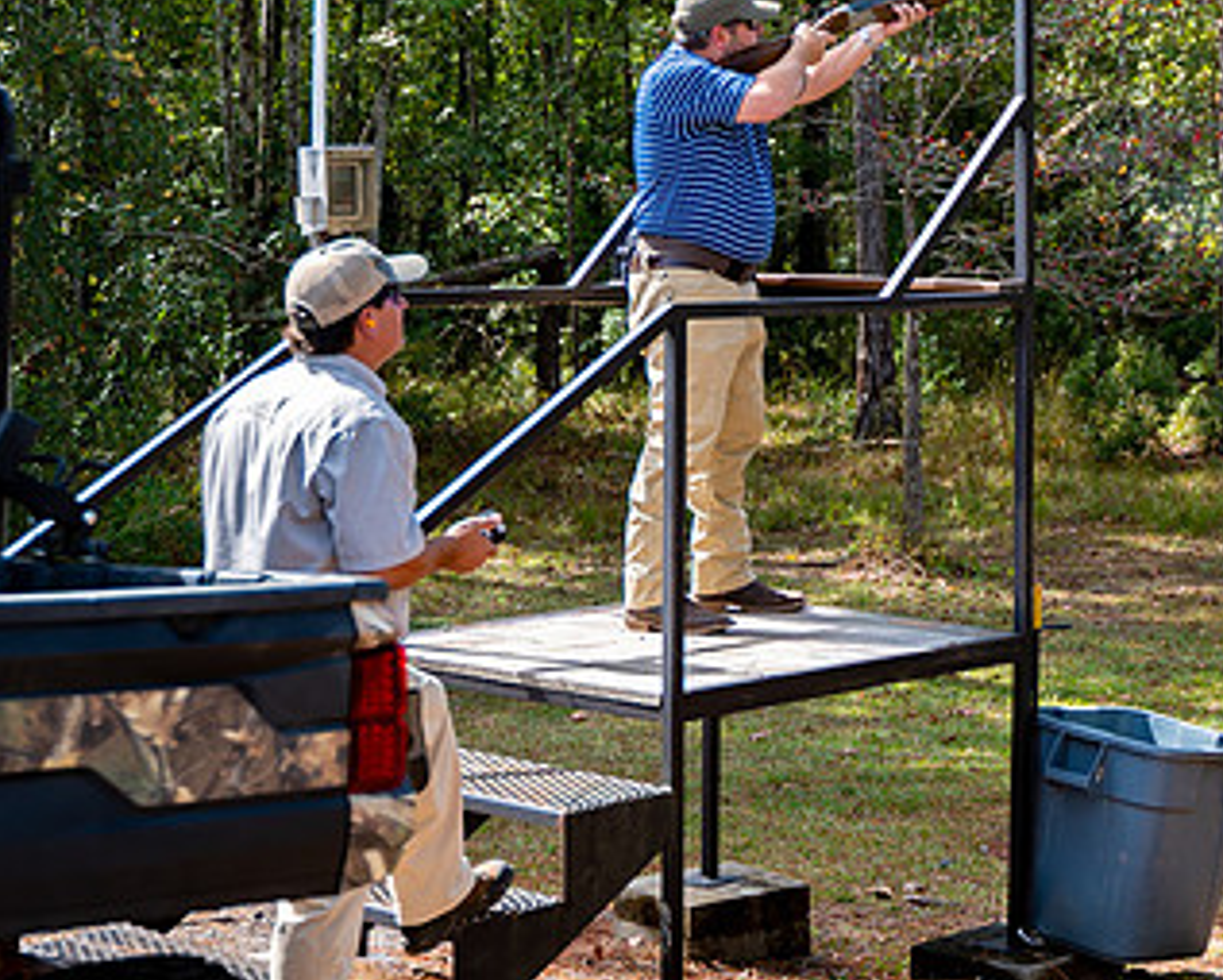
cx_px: 1288
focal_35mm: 81
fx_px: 2934
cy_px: 176
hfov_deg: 22.4
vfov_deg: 18.8
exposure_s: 1/500
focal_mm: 33.5
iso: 100
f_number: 2.8
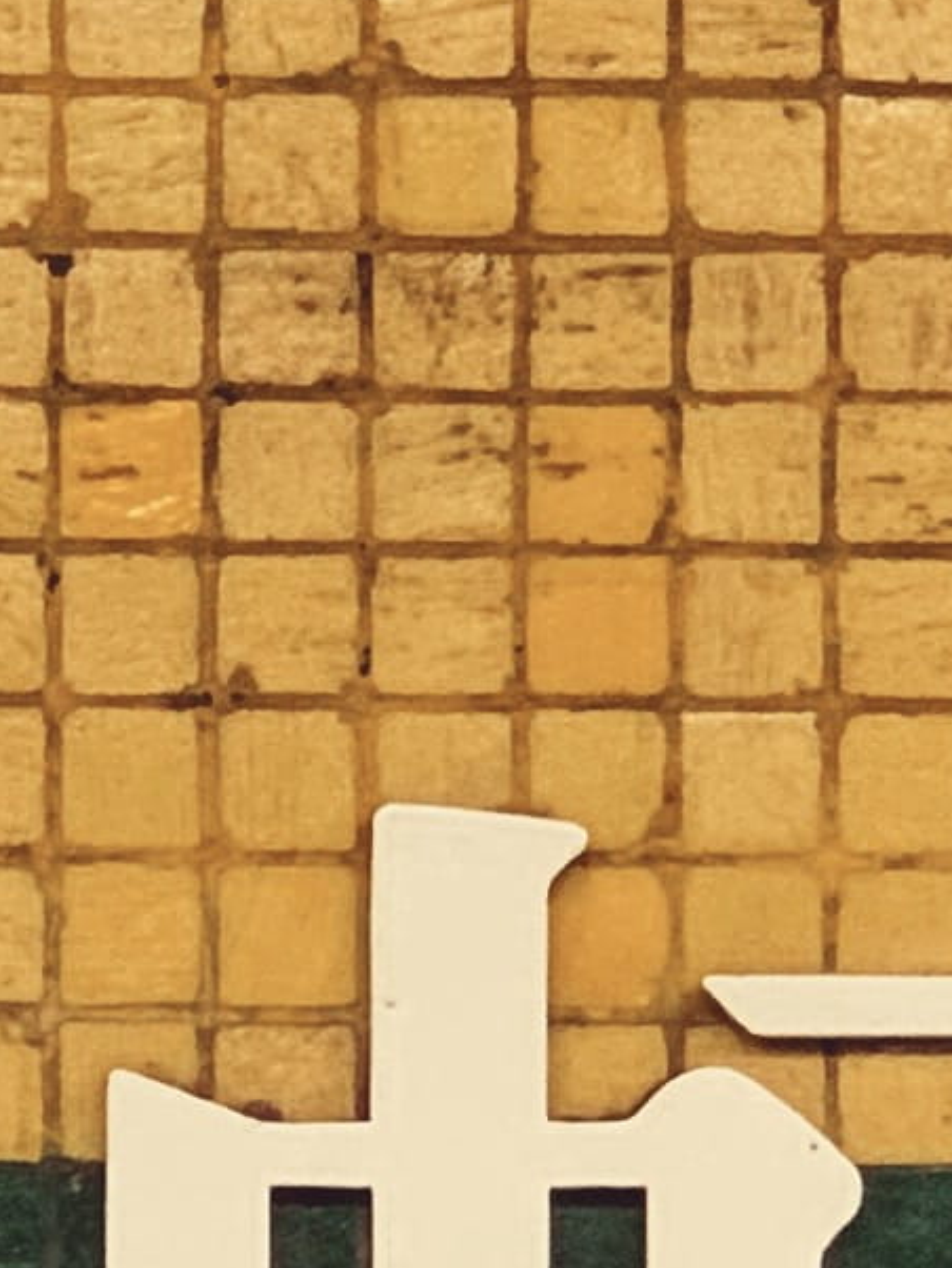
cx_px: 8
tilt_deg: +4.5
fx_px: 12752
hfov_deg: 4.3
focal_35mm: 348
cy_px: 1437
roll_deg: -0.1
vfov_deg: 5.7
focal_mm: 6
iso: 250
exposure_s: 1/50
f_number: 2.4
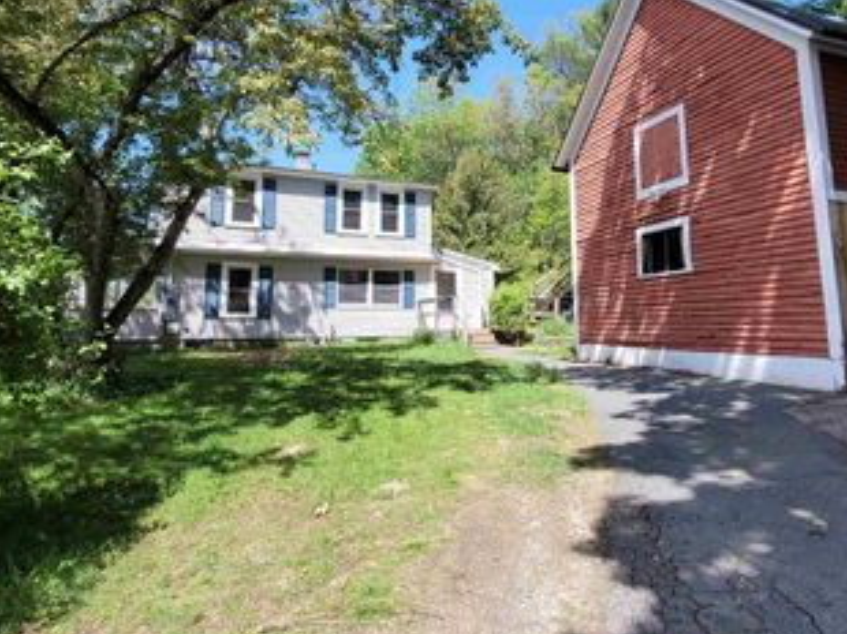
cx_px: 440
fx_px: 513
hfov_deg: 79.0
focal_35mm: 21
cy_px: 247
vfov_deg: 62.7
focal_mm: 1.74
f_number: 2.2
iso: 40
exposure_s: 1/596
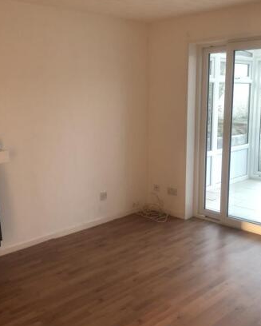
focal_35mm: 39
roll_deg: +0.6
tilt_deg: -9.2
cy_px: 167
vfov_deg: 46.8
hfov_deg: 38.3
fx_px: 376
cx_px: 123
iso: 40
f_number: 1.8
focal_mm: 4
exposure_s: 1/20
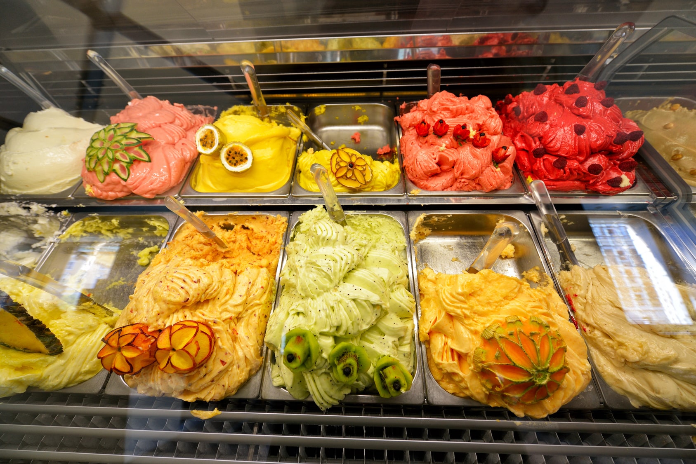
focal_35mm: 14
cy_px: 232
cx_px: 348
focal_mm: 14
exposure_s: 1/320
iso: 250
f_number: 4
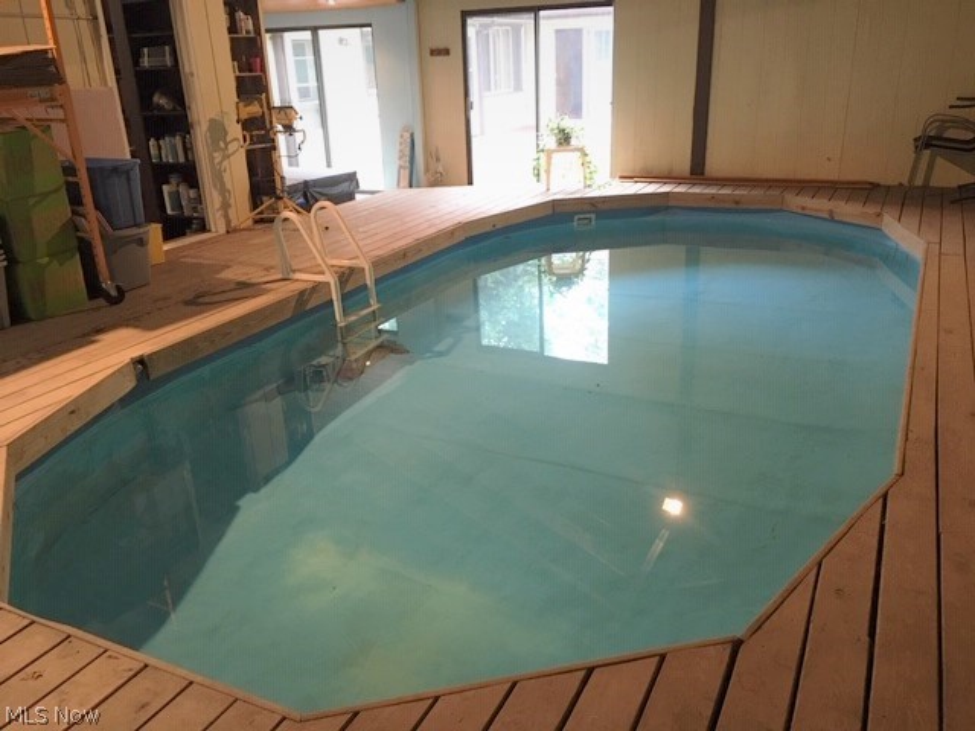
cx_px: 488
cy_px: 366
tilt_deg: -20.2
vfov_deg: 48.2
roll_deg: +2.4
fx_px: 817
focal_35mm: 29
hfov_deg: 61.7
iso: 125
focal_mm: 4.15
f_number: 2.2
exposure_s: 1/30
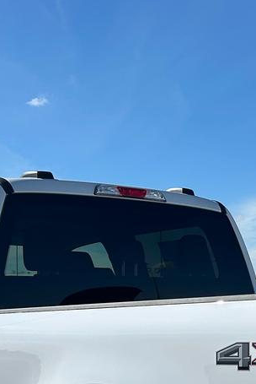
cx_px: 227
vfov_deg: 25.7
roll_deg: +1.0
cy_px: 350
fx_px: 809
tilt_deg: -3.3
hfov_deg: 17.7
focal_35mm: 76
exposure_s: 1/6579
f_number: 1.5
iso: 50
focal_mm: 5.7
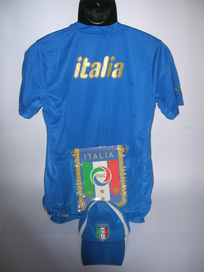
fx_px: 267
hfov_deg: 41.8
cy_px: 136
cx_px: 102
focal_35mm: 34
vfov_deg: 54.0
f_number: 2.9
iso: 50
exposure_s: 1/60.1
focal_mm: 5.7
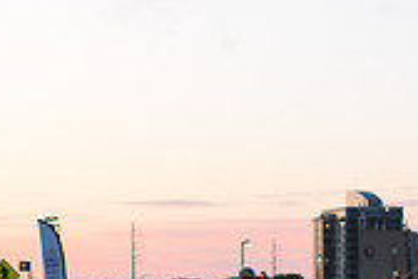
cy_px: 412
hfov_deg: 11.8
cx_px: 92
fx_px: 2009
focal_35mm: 173
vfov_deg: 7.8
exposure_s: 1/400
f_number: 2
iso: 2500
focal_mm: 50
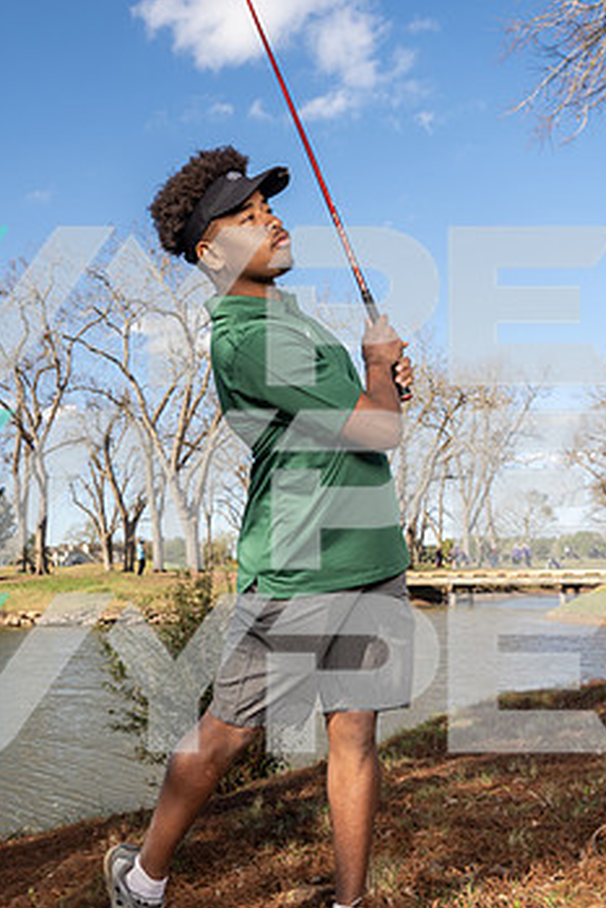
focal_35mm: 40
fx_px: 1009
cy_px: 492
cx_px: 242
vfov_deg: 48.4
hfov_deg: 33.3
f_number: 8
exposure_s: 1/250
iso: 125
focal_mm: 31
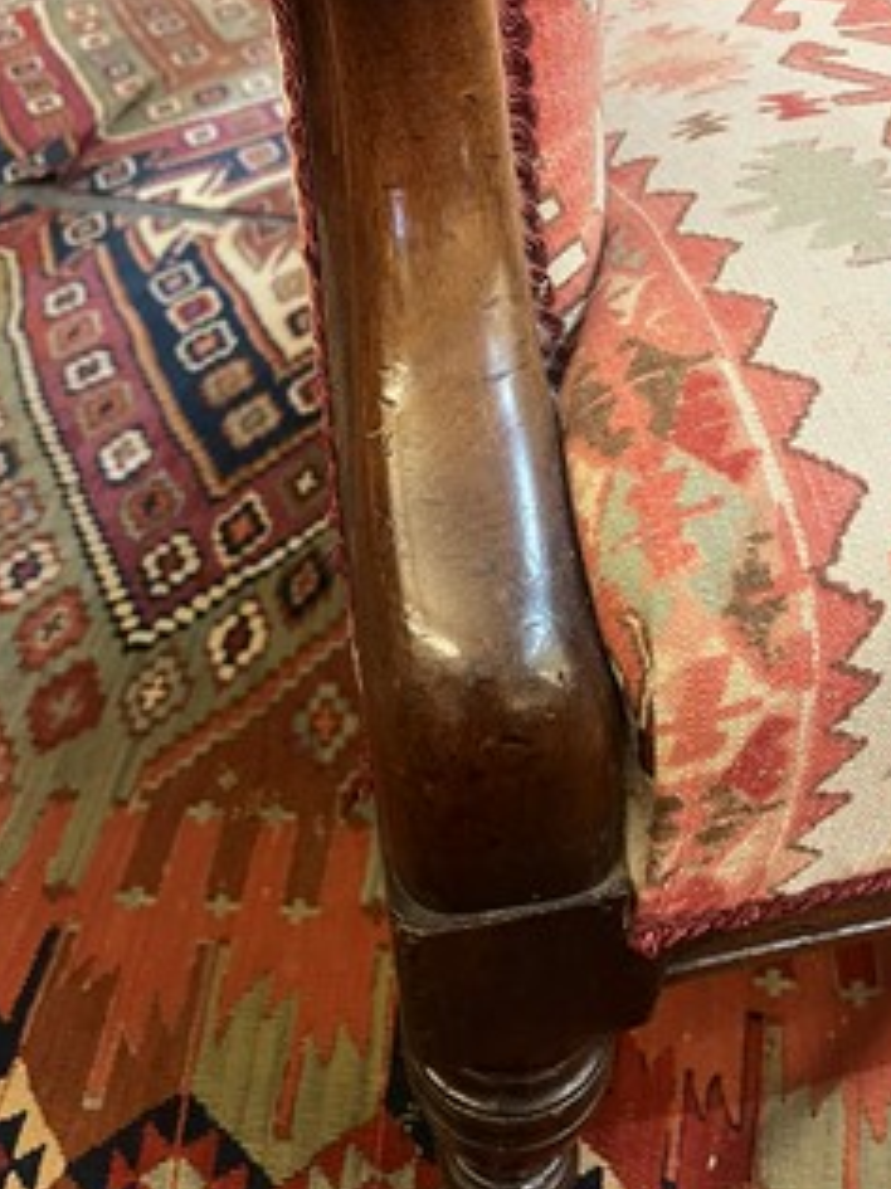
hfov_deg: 42.9
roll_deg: +0.2
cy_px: 487
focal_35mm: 33
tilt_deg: -40.4
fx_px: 1133
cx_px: 487
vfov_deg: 55.0
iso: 320
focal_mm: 5.1
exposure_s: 1/50
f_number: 1.6
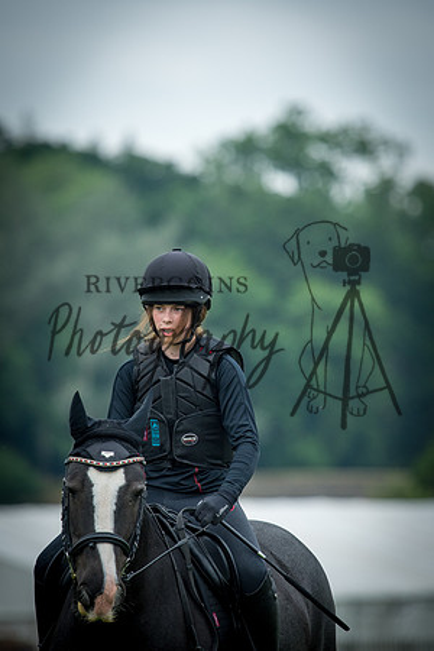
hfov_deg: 3.1
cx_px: 217
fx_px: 8137
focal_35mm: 450
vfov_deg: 4.6
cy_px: 326
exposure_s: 1/1600
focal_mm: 300
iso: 640
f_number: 4
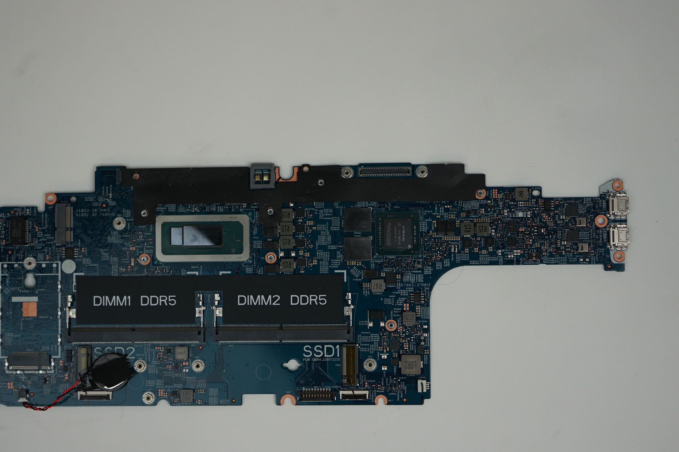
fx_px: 1131
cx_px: 287
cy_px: 268
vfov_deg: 22.6
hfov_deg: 33.4
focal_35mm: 60
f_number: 4.5
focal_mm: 50
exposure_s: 1/160
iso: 640
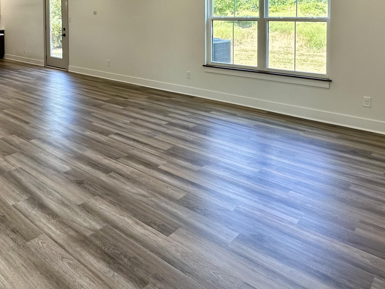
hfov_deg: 56.8
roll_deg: +0.4
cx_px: 122
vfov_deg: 41.6
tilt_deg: -2.8
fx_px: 345
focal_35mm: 31
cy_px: 26
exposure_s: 1/120
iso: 80
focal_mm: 2.22
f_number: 2.2
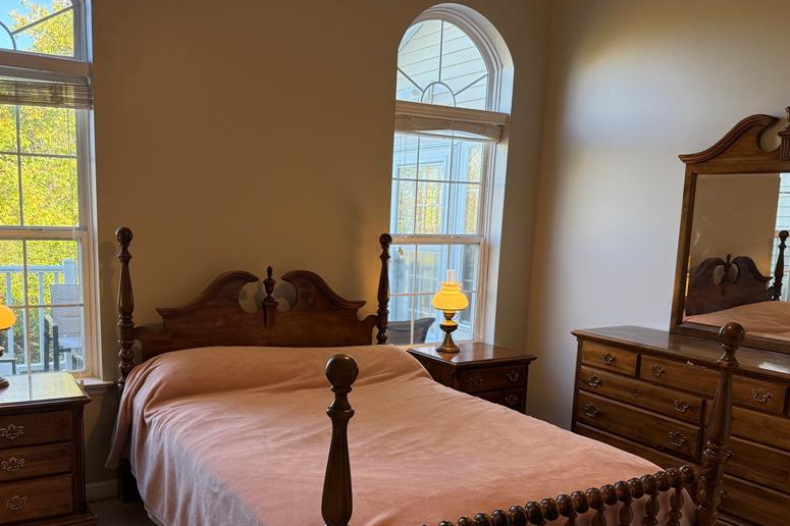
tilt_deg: -8.4
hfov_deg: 57.1
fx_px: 724
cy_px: 334
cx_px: 350
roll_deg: -1.8
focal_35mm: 33
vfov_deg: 39.6
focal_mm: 6.76
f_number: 1.78
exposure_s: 1/211
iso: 200
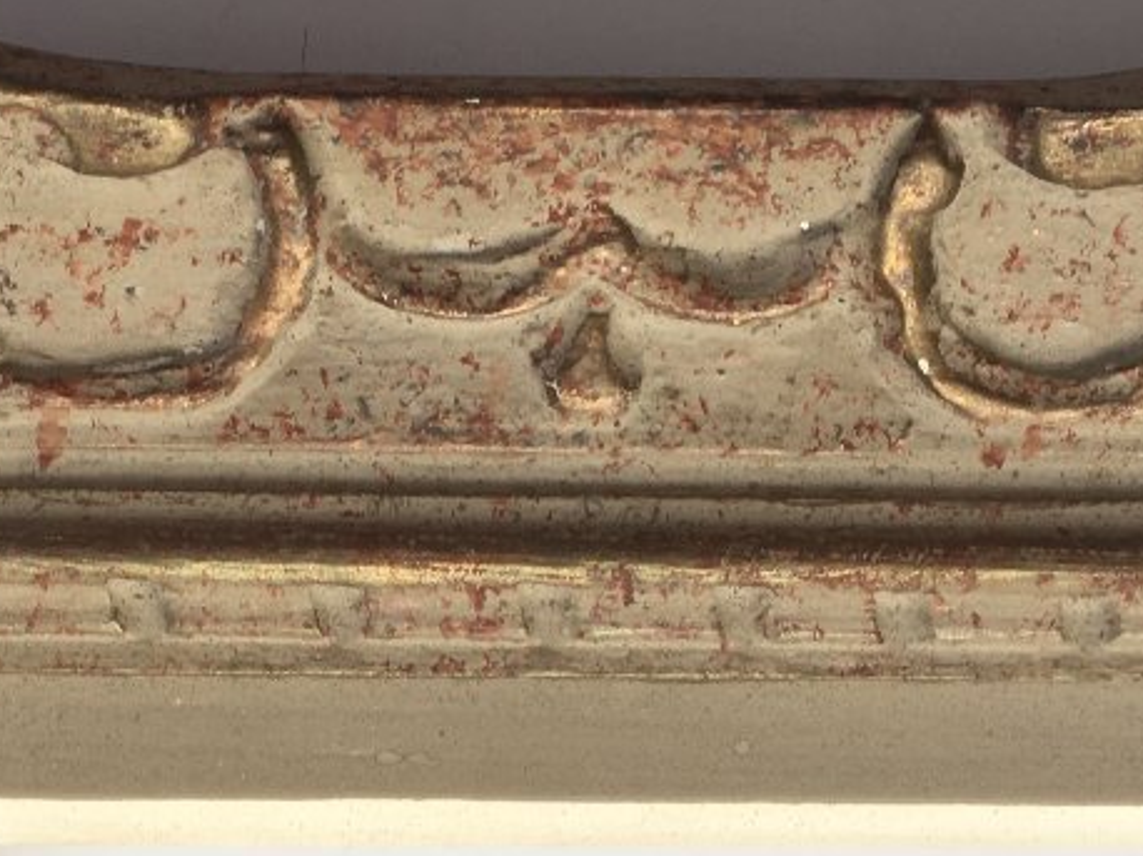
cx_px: 222
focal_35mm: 76
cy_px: 631
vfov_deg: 19.2
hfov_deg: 25.2
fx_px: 2508
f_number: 2.2
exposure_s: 1/100
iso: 25
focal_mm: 4.15
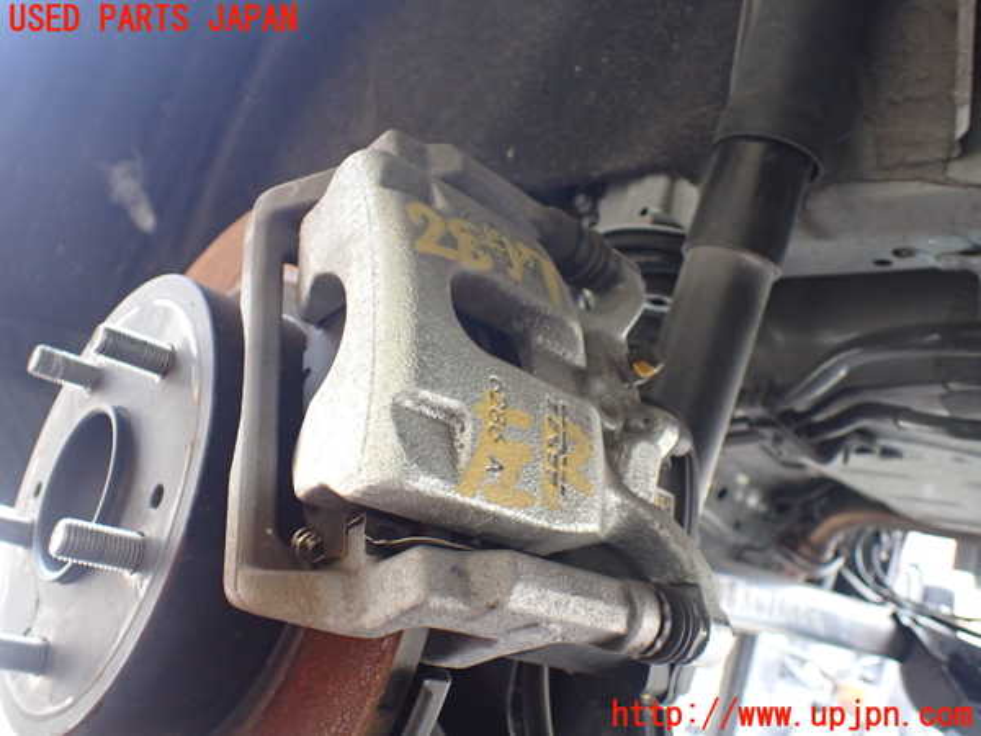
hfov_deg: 60.0
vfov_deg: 46.8
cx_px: 490
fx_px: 850
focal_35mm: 30
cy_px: 368
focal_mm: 5.4
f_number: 2.3
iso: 500
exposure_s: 1/125
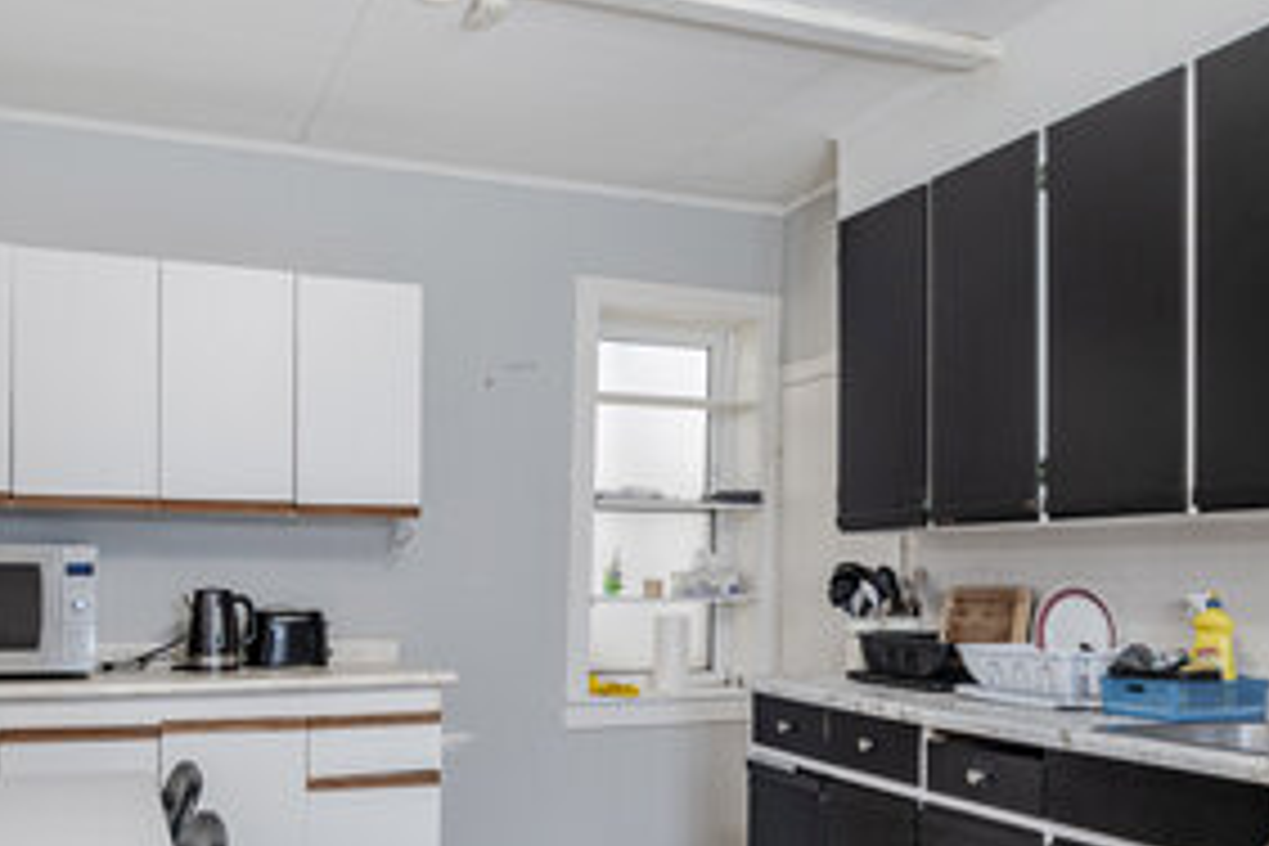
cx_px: 567
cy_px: 596
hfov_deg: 55.7
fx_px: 1198
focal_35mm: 34
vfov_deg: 38.2
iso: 50
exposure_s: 1/2
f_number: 7.1
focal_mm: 10
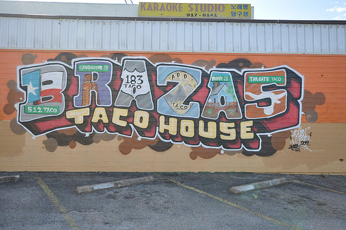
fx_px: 288
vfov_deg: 43.5
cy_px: 115
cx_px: 173
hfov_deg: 62.0
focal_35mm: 30
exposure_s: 1/250
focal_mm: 20
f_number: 8
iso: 200
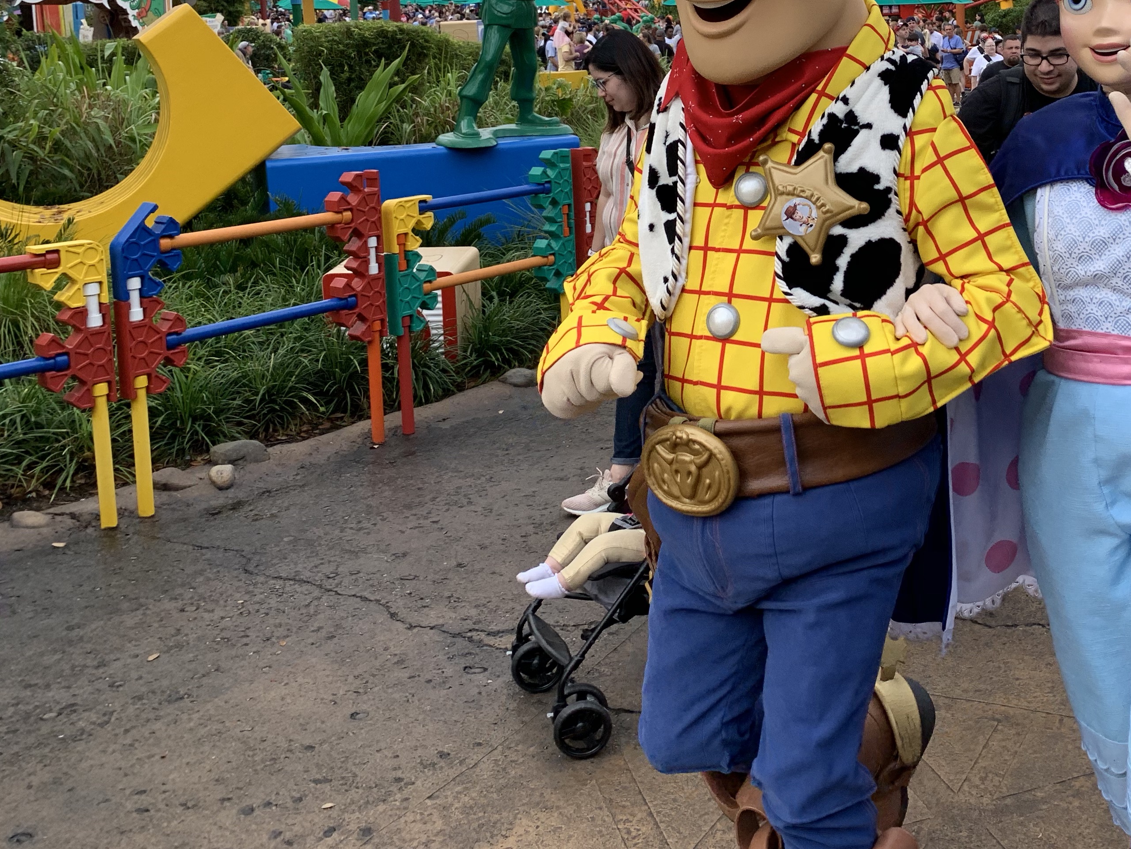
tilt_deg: -4.5
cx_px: 870
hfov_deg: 44.0
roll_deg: -1.2
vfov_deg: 34.2
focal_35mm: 41
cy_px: 187
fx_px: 1340
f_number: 1.8
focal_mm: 4.25
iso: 25
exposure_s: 1/887
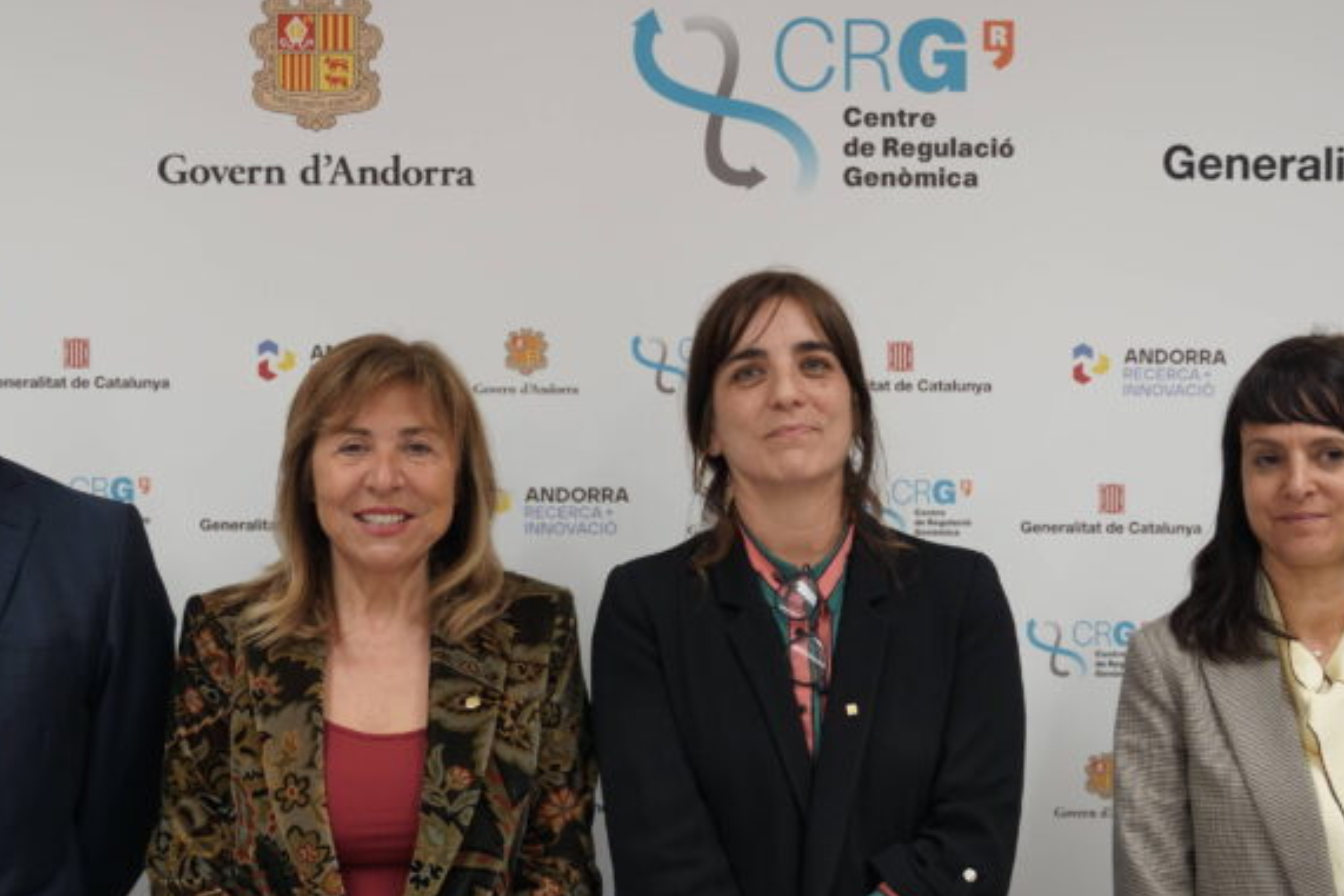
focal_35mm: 62
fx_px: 2305
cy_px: 613
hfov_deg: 32.5
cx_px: 579
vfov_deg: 21.9
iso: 800
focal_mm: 34.4
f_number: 2.8
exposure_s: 1/160
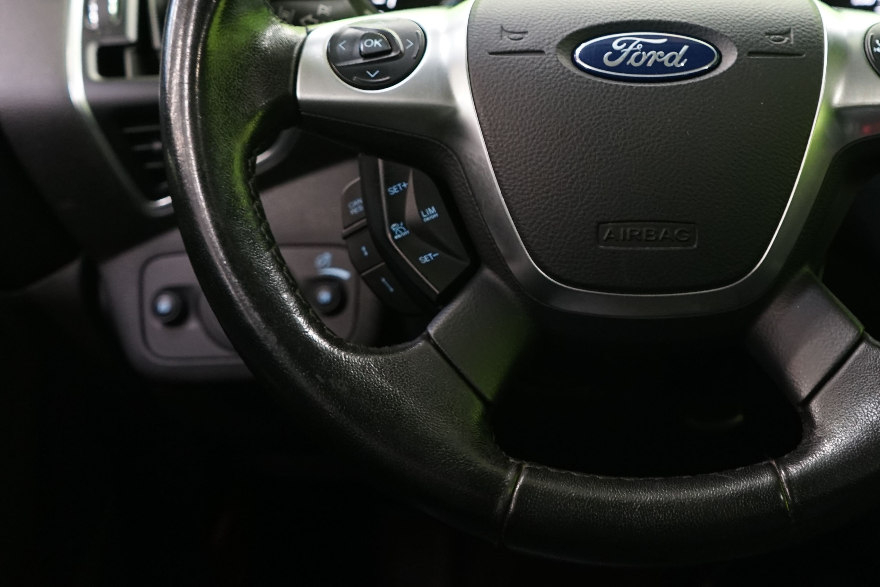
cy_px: 96
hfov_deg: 38.7
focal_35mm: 50
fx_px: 1222
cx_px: 648
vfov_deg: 26.4
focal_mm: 28
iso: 1000
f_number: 4
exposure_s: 1/20
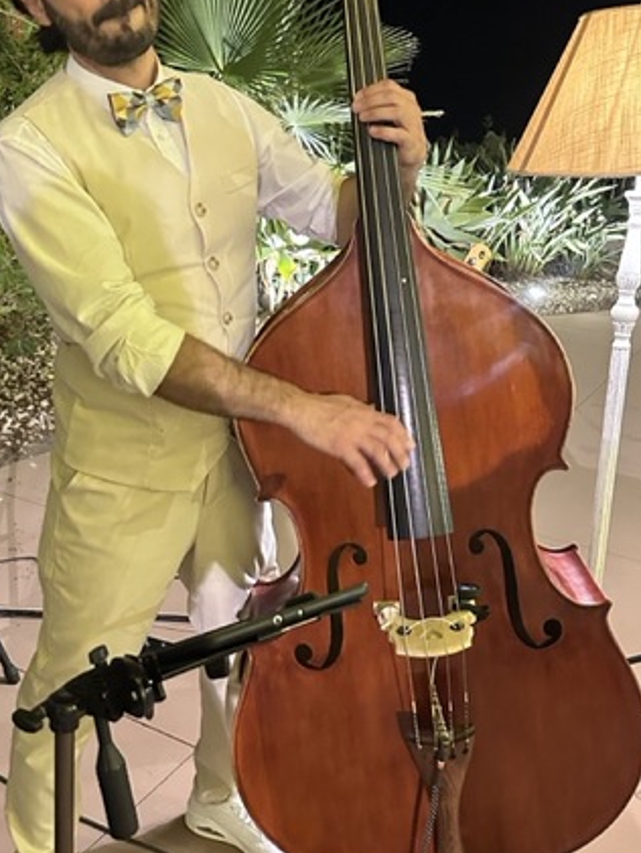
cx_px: 292
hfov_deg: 35.1
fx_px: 1012
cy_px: 379
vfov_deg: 45.7
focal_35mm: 41
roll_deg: -2.0
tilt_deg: -18.2
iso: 800
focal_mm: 6.86
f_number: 1.78
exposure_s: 1/33
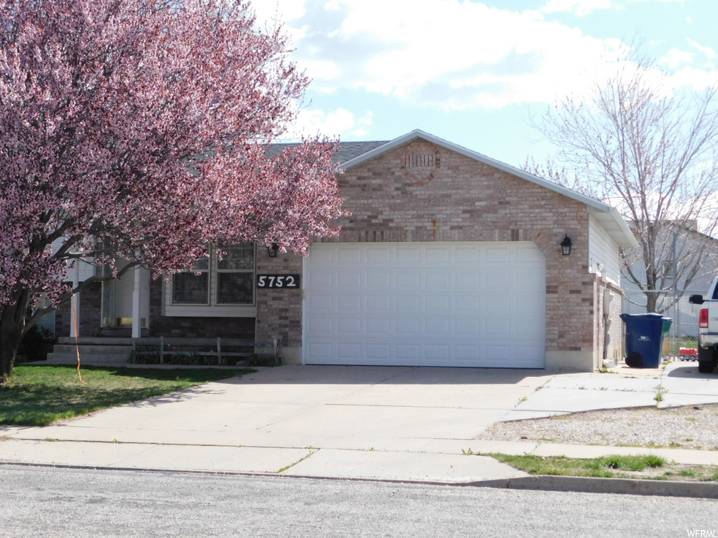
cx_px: 359
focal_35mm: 60
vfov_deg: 24.4
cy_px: 265
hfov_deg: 32.2
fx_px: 1244
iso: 400
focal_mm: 10.4
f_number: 8
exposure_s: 1/500
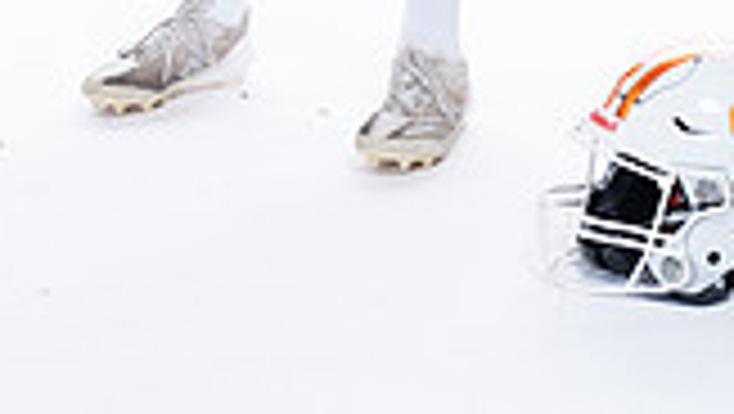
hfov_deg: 13.0
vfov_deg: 7.0
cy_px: -576
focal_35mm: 165
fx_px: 3214
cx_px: 185
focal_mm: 57
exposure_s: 1/250
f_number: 5.6
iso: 400
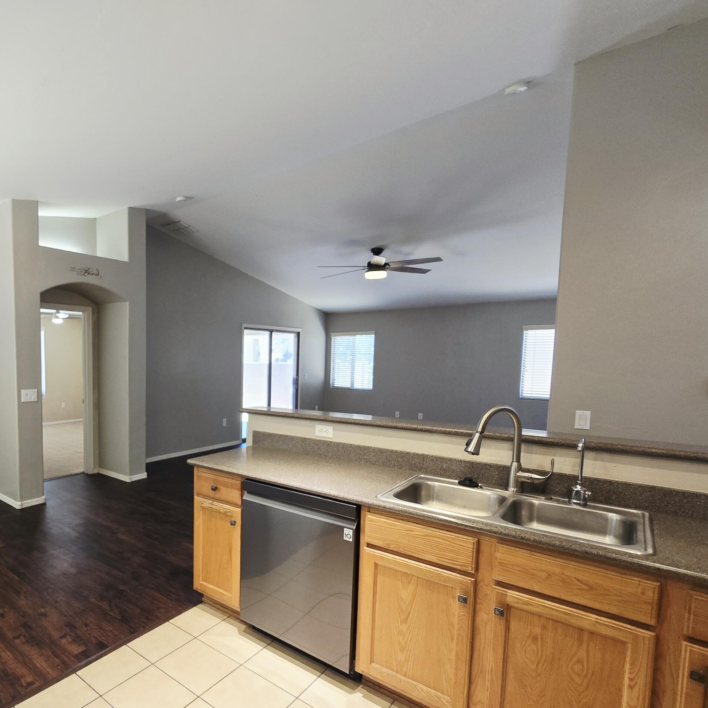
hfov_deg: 75.1
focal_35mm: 18
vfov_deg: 80.5
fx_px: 417
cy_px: 391
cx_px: 179
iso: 100
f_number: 2.2
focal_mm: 2.2
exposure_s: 1/60
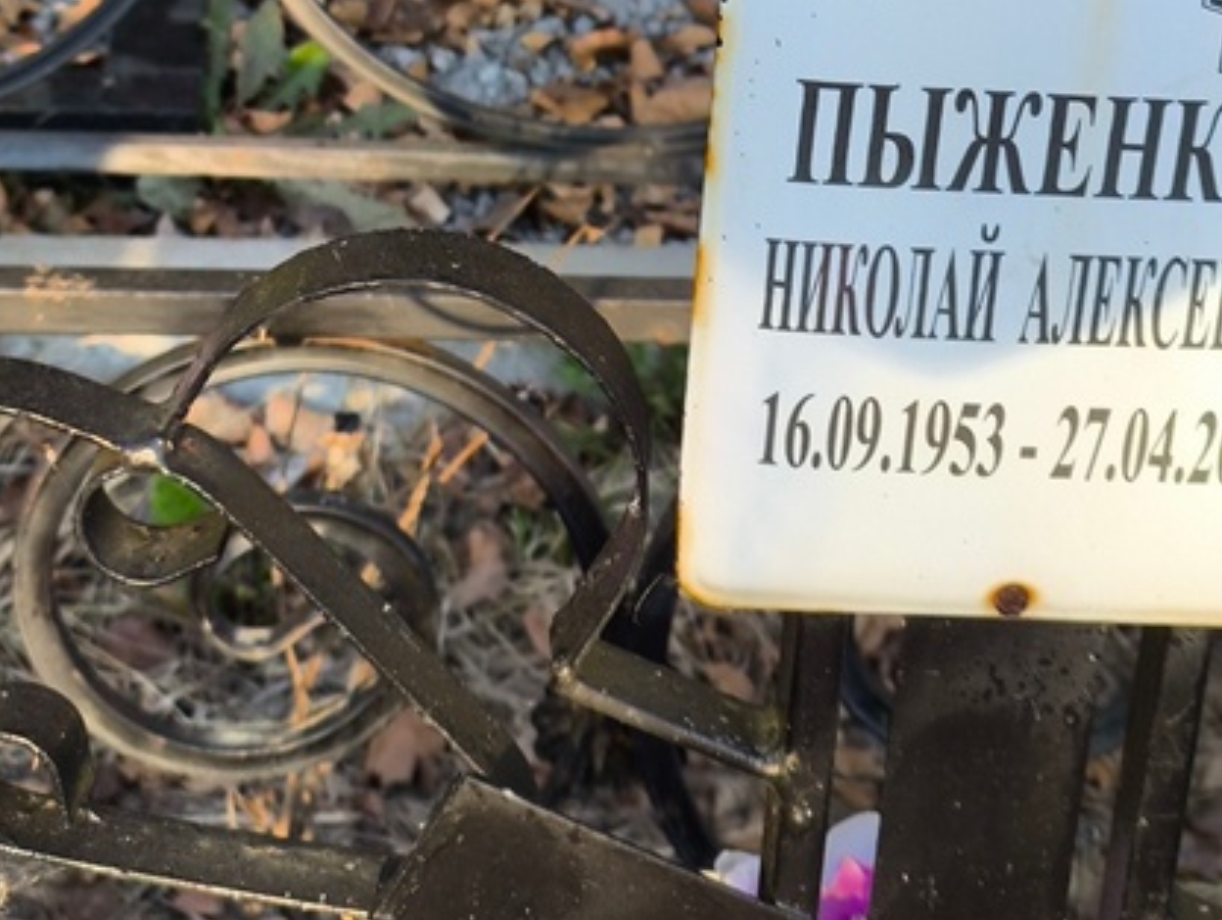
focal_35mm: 96
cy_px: 76
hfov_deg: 20.4
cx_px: 704
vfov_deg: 15.2
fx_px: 3393
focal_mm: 4.71
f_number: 1.7
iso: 50
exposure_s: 1/213
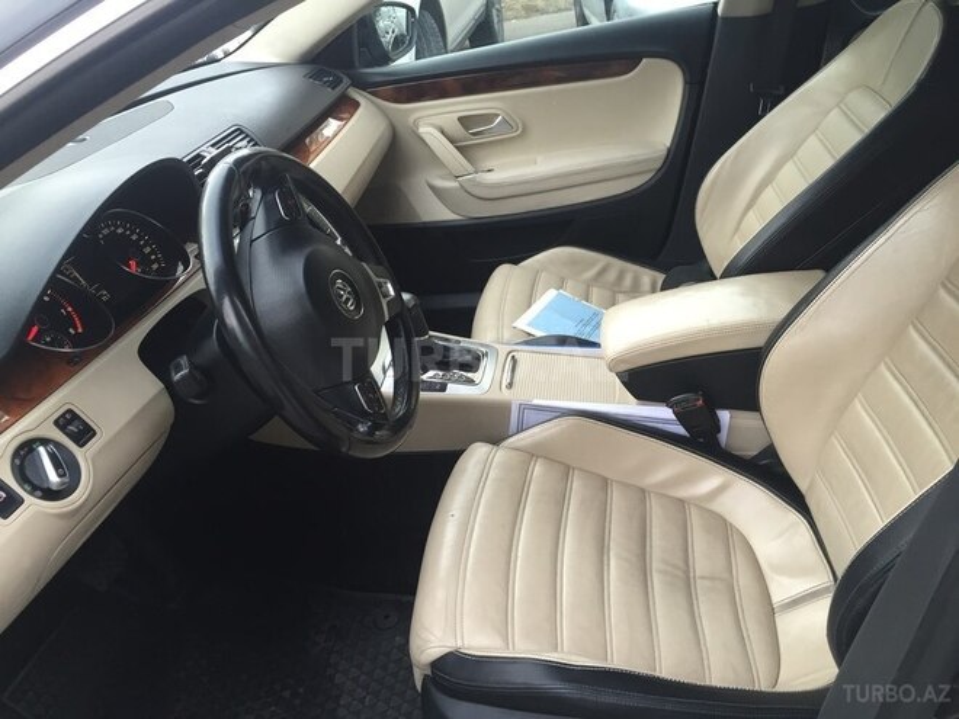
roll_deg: +7.7
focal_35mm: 29
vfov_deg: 48.2
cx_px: 480
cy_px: 360
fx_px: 803
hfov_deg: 61.7
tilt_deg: -26.3
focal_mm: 4.15
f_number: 2.2
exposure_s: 1/33
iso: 80
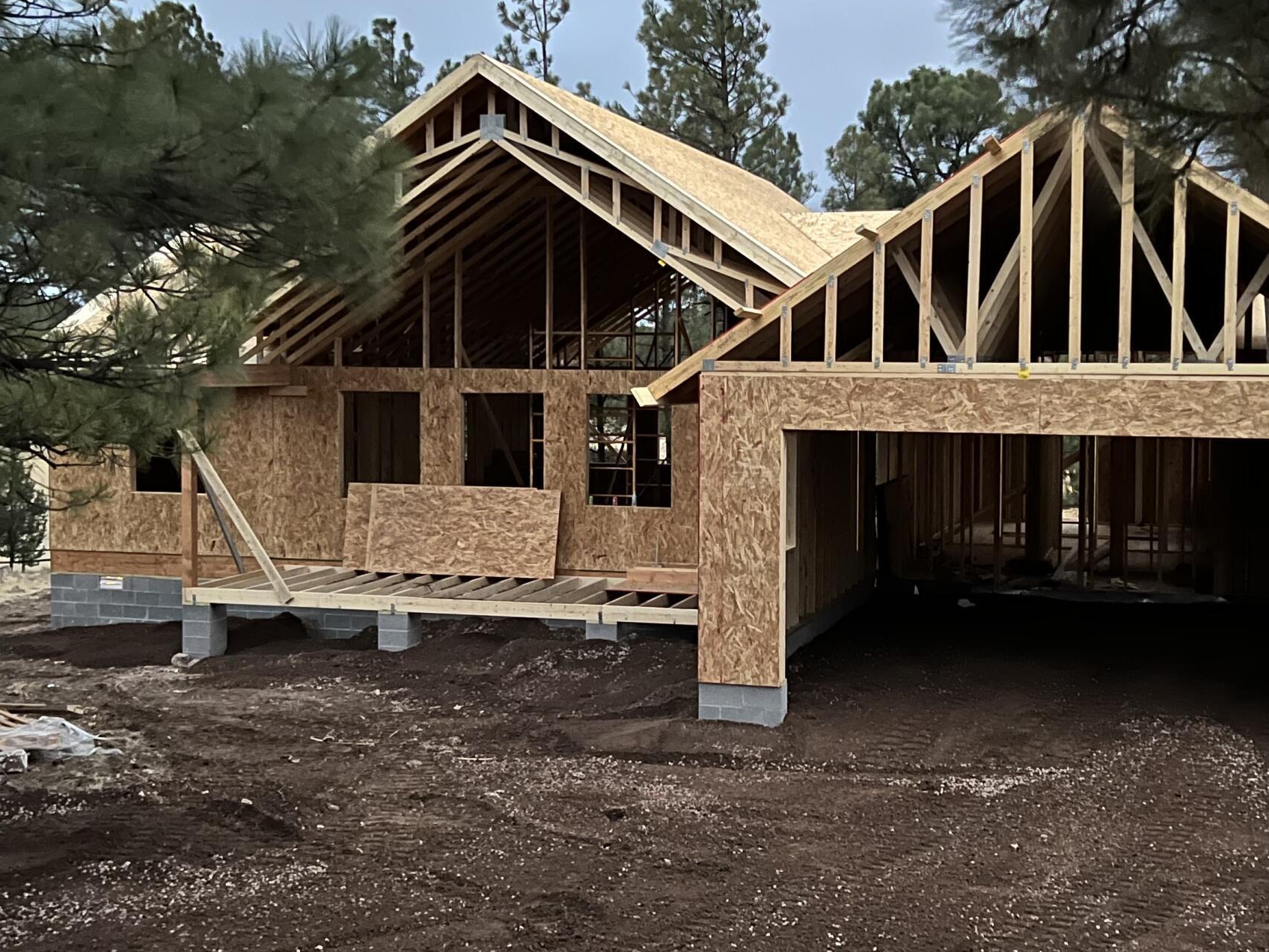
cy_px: 428
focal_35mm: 46
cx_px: 737
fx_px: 1686
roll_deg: -0.5
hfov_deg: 41.1
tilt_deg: -2.2
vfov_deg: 31.5
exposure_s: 1/9
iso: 800
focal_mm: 5.7
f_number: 1.5
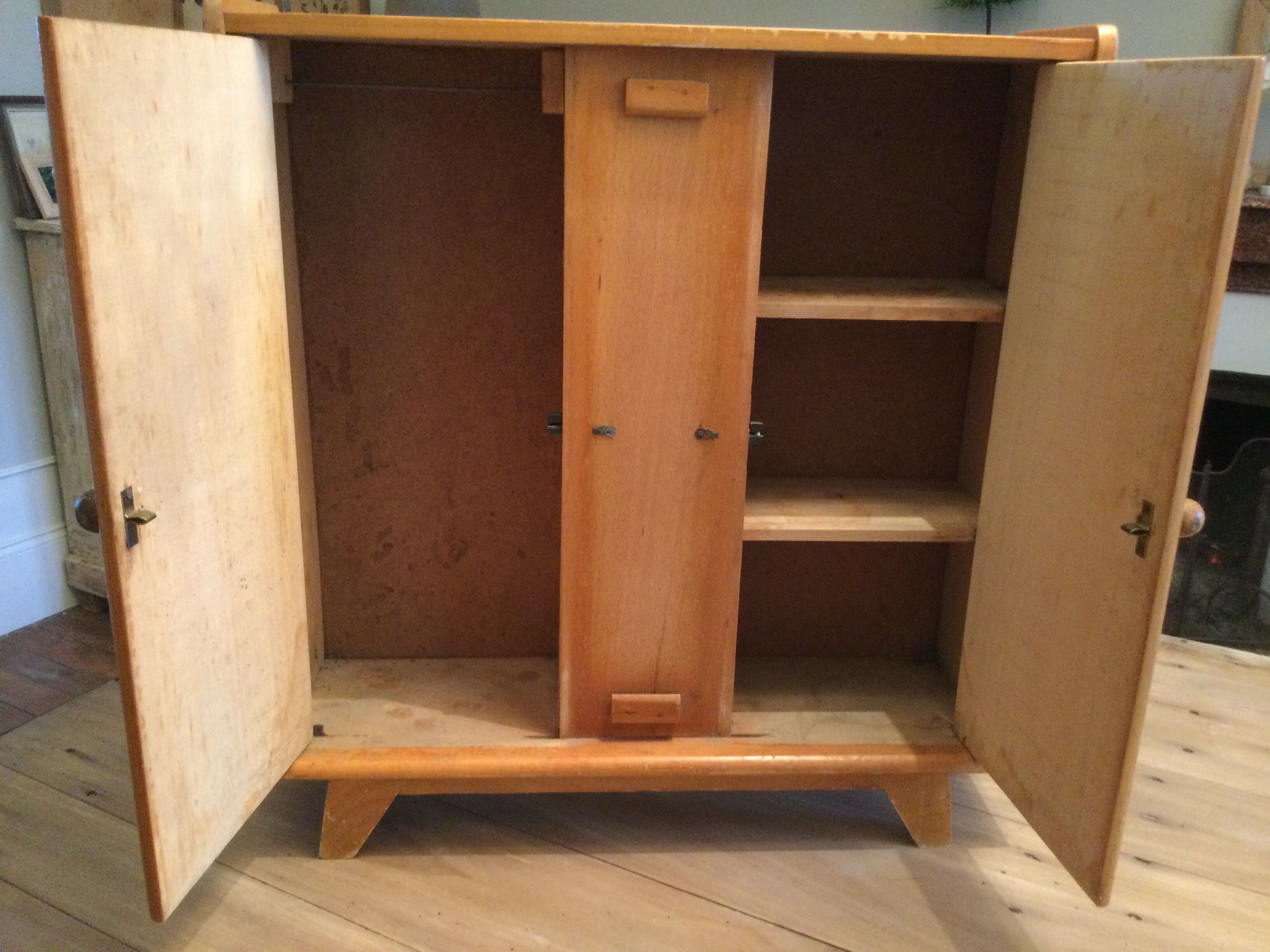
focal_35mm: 31
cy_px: 476
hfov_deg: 58.4
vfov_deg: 45.4
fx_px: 1137
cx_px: 635
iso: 400
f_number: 2.4
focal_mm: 3.3
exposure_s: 1/17
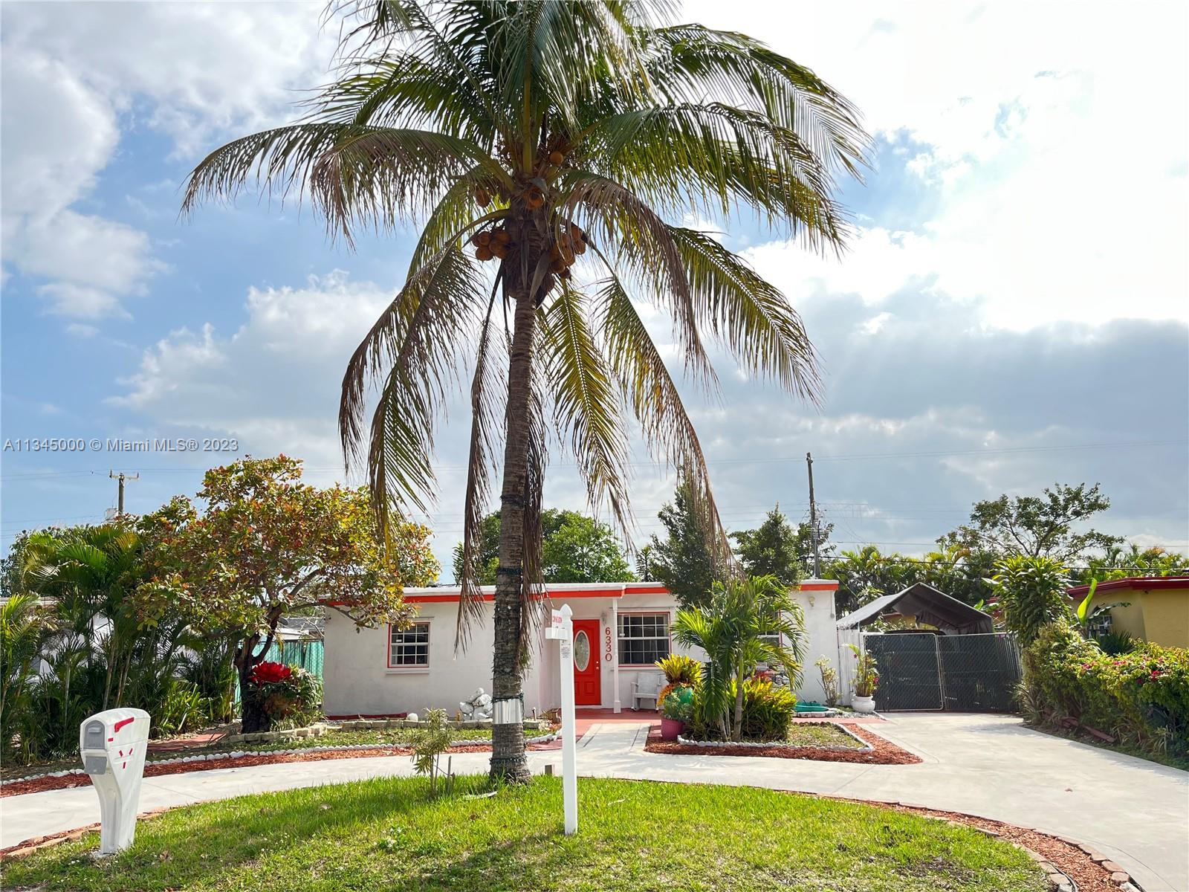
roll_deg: +1.9
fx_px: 893
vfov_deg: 53.1
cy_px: 446
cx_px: 594
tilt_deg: +11.6
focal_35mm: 26
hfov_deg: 67.3
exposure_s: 1/1129
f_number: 1.6
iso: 50
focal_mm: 5.1
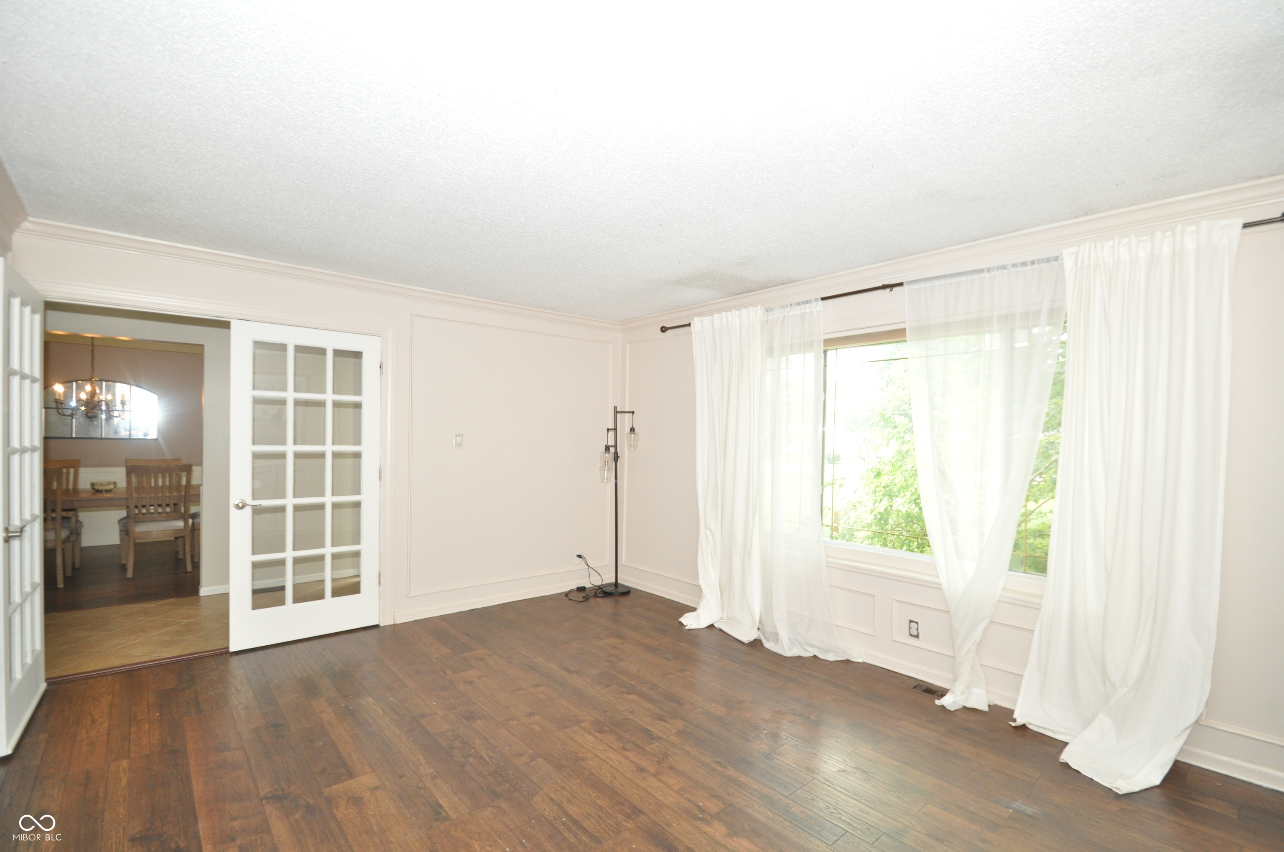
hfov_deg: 100.5
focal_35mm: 15
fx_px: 534
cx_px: 642
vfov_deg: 77.2
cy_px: 426
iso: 800
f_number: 4
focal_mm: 10
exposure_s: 1/60
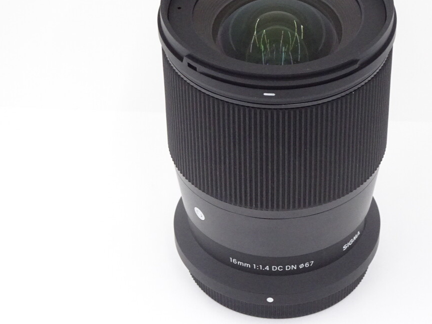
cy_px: 114
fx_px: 1298
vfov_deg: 14.2
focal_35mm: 104
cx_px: 272
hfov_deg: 18.9
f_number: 5
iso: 800
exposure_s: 1/80
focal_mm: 12.87
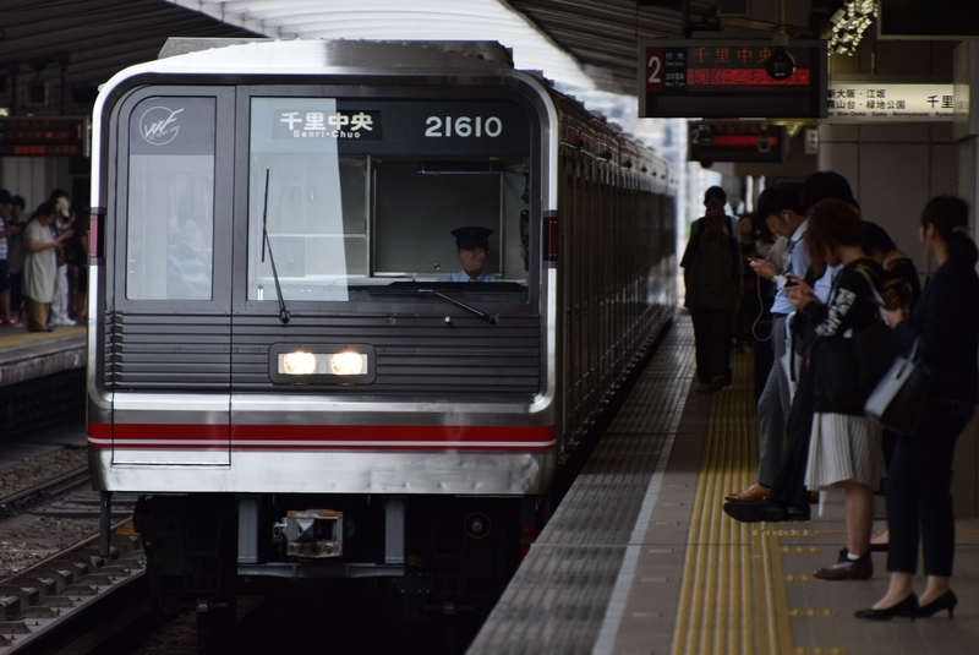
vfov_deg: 3.1
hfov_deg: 4.6
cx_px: 490
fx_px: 12248
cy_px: 328
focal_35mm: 450
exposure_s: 1/100
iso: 100
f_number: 5.6
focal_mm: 300
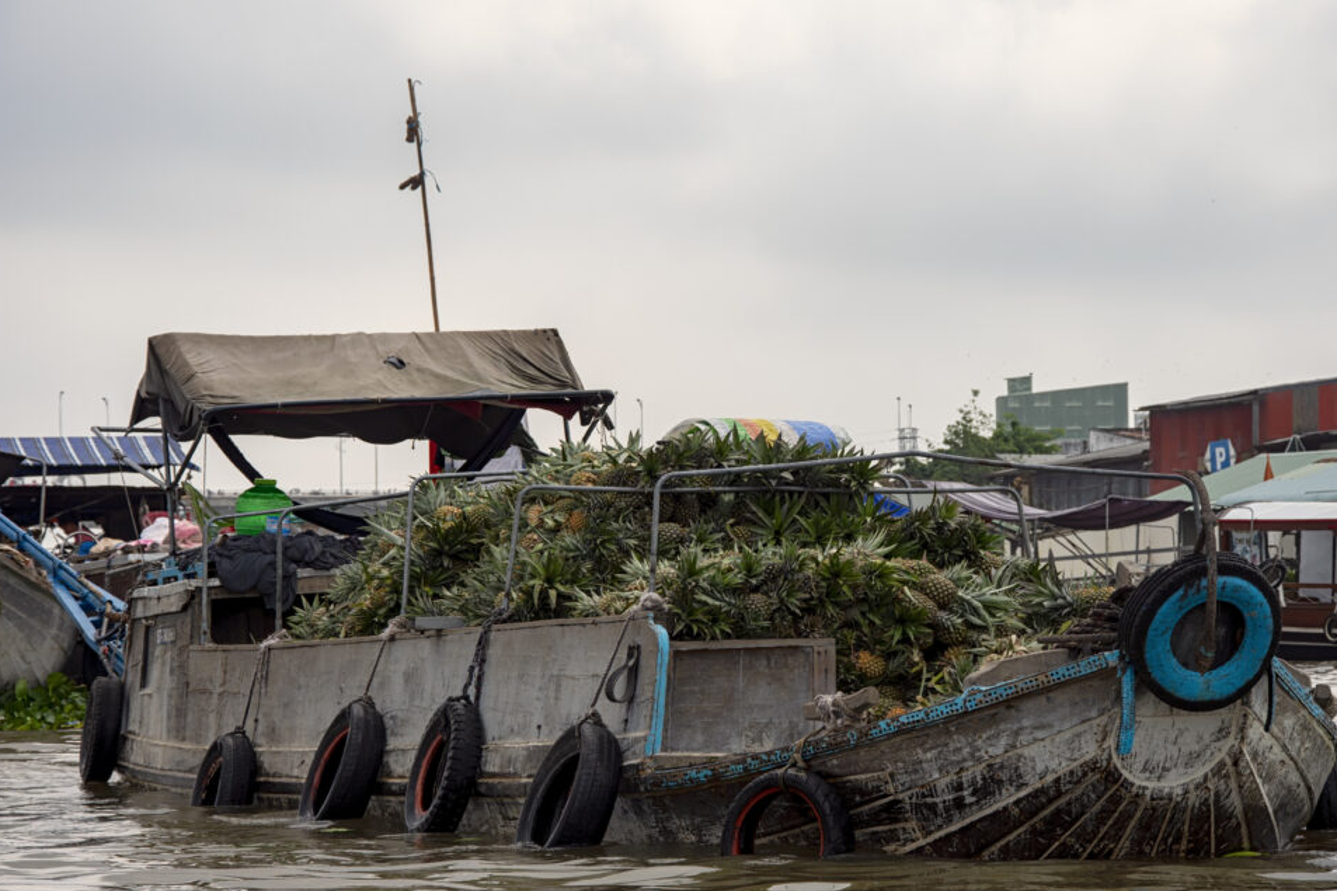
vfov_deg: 10.2
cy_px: 498
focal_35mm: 135
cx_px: 759
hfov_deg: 15.2
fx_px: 4998
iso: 100
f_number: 8
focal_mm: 75
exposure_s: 1/500
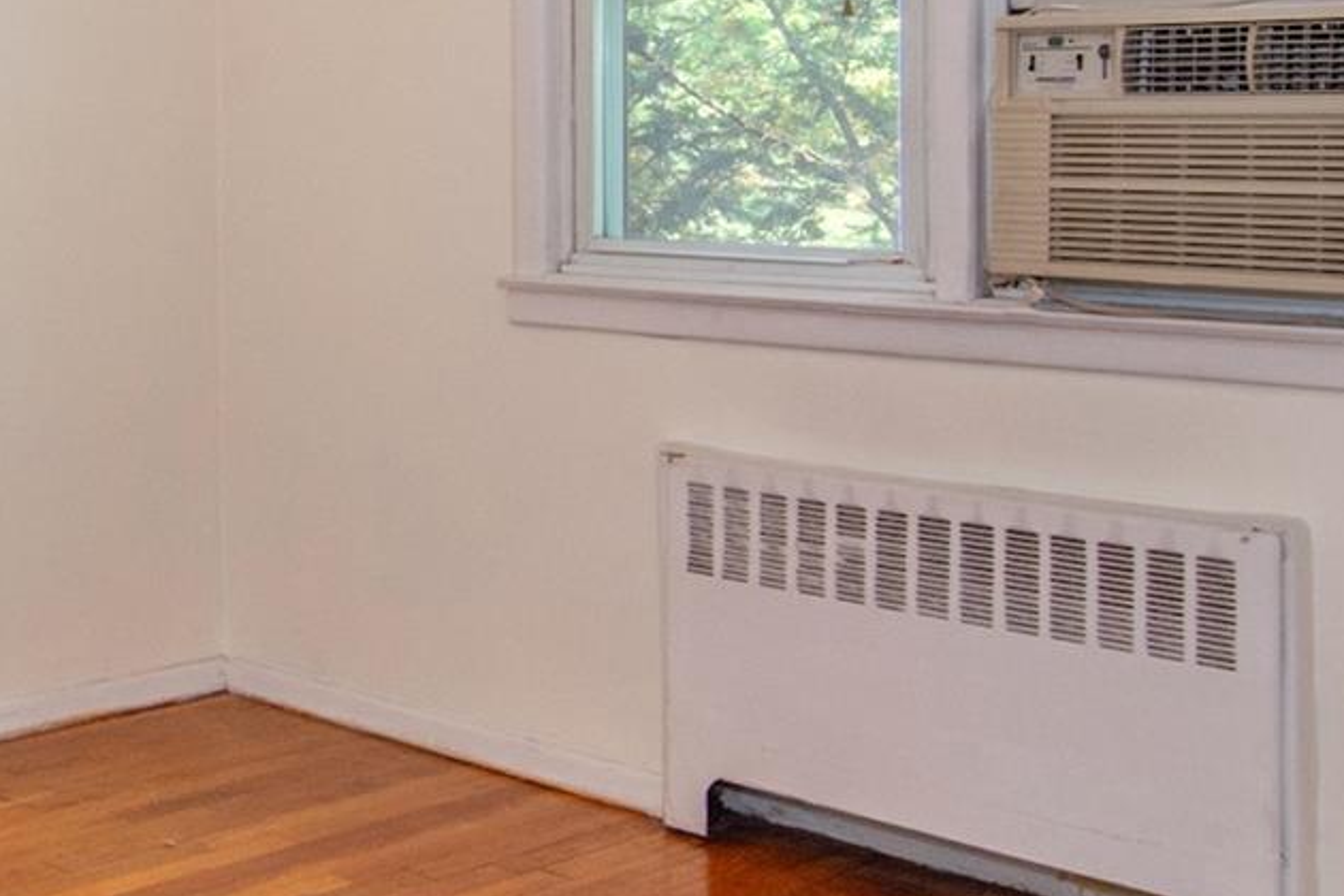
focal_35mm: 54
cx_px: -177
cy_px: 115
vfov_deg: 24.6
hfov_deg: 32.2
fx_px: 2002
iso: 640
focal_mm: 11
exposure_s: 1/30
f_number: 8
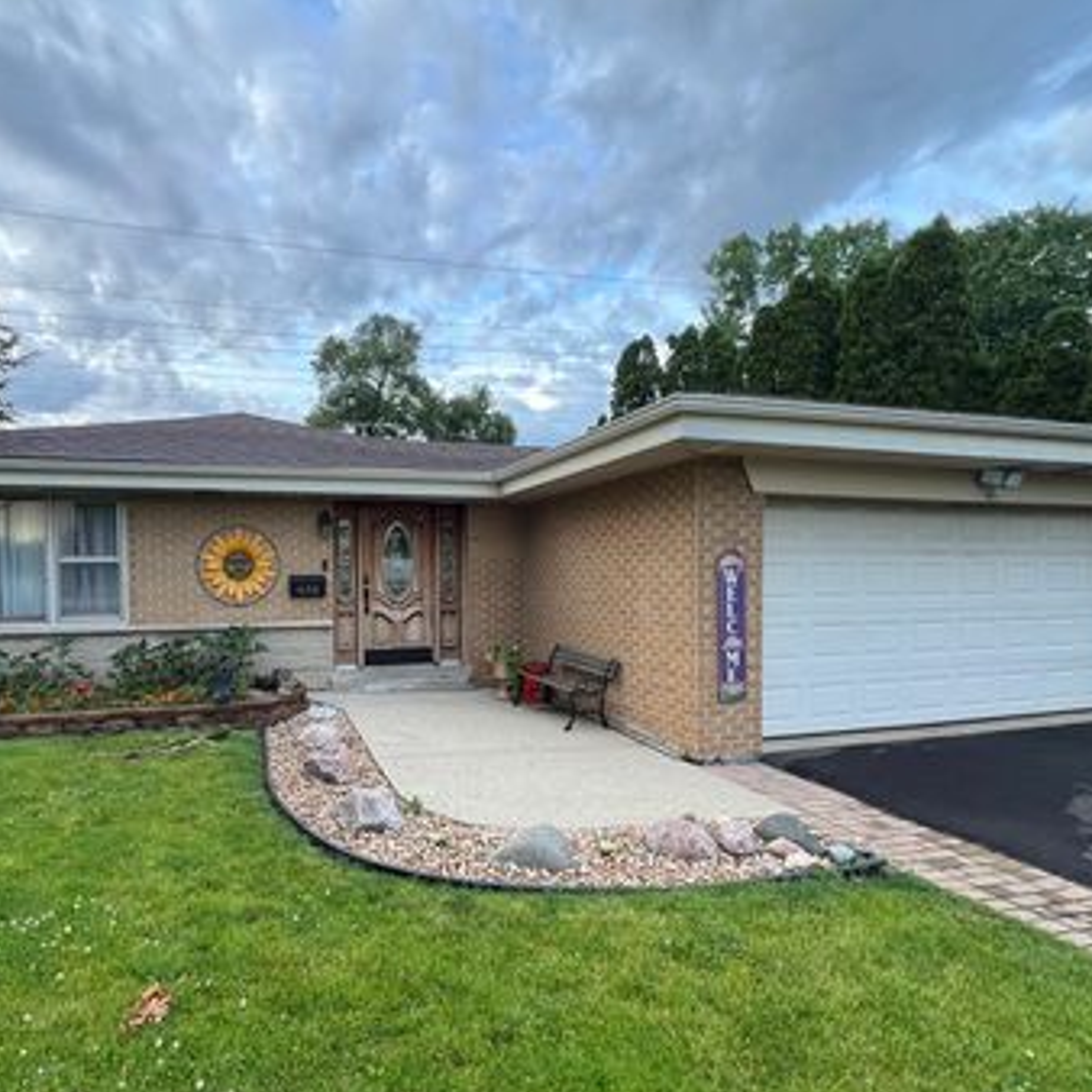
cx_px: 433
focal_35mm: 17
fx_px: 607
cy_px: 596
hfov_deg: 82.9
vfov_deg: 83.8
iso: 100
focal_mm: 1.57
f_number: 1.8
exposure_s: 1/99
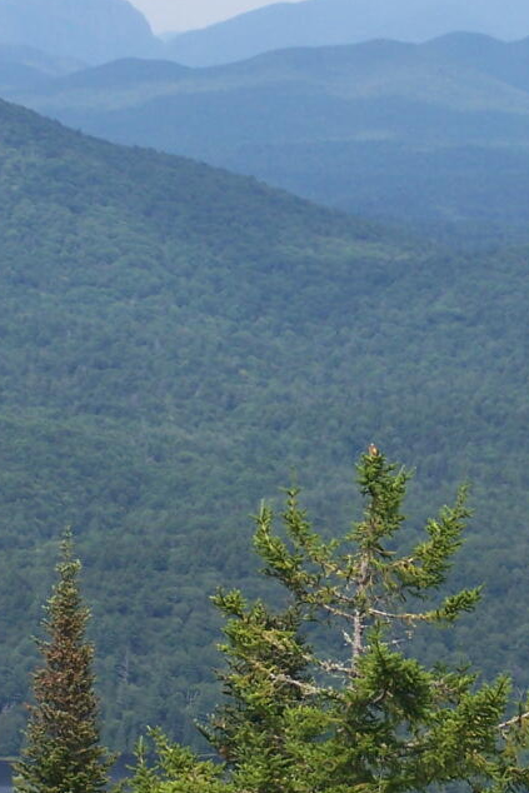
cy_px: 558
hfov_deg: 5.8
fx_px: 5177
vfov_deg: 8.8
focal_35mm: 235
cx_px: 547
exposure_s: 1/800
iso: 80
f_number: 3.2
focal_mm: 17.5
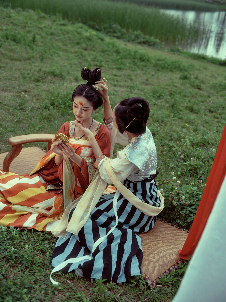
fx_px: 348
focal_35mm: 40
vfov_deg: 46.8
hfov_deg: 36.0
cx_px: 113
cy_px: 151
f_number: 3.5
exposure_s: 1/400
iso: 400
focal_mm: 50
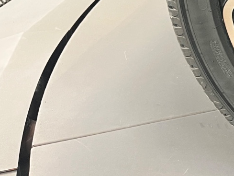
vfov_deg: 16.5
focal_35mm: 85
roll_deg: -0.7
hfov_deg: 19.7
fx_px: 575
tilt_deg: -15.5
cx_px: 358
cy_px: -48
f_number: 1.6
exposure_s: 1/50
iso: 400
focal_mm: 5.1
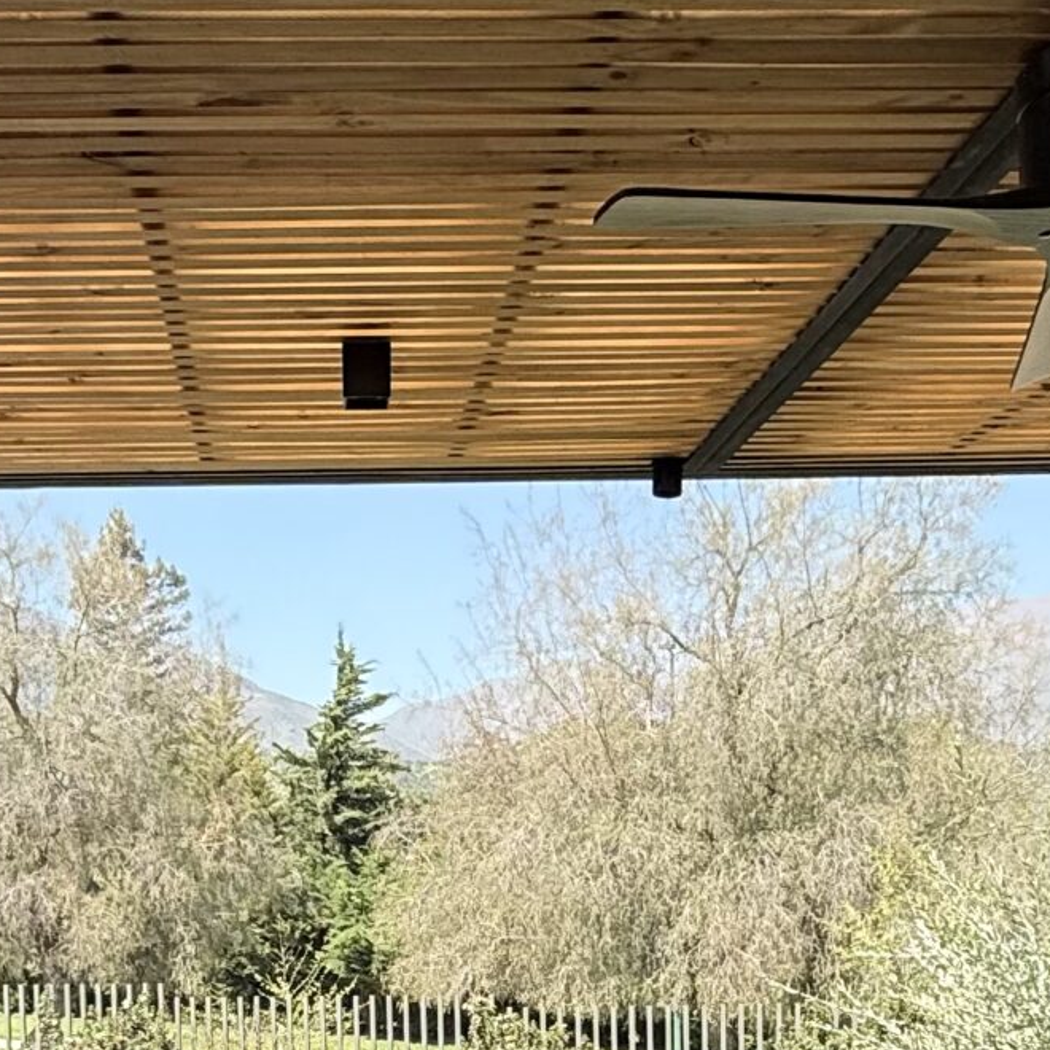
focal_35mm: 48
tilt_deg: -3.3
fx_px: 1647
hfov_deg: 35.1
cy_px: 1042
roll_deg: +0.7
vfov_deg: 32.6
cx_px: 361
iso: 50
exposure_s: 1/717
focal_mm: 2.22
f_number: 2.2
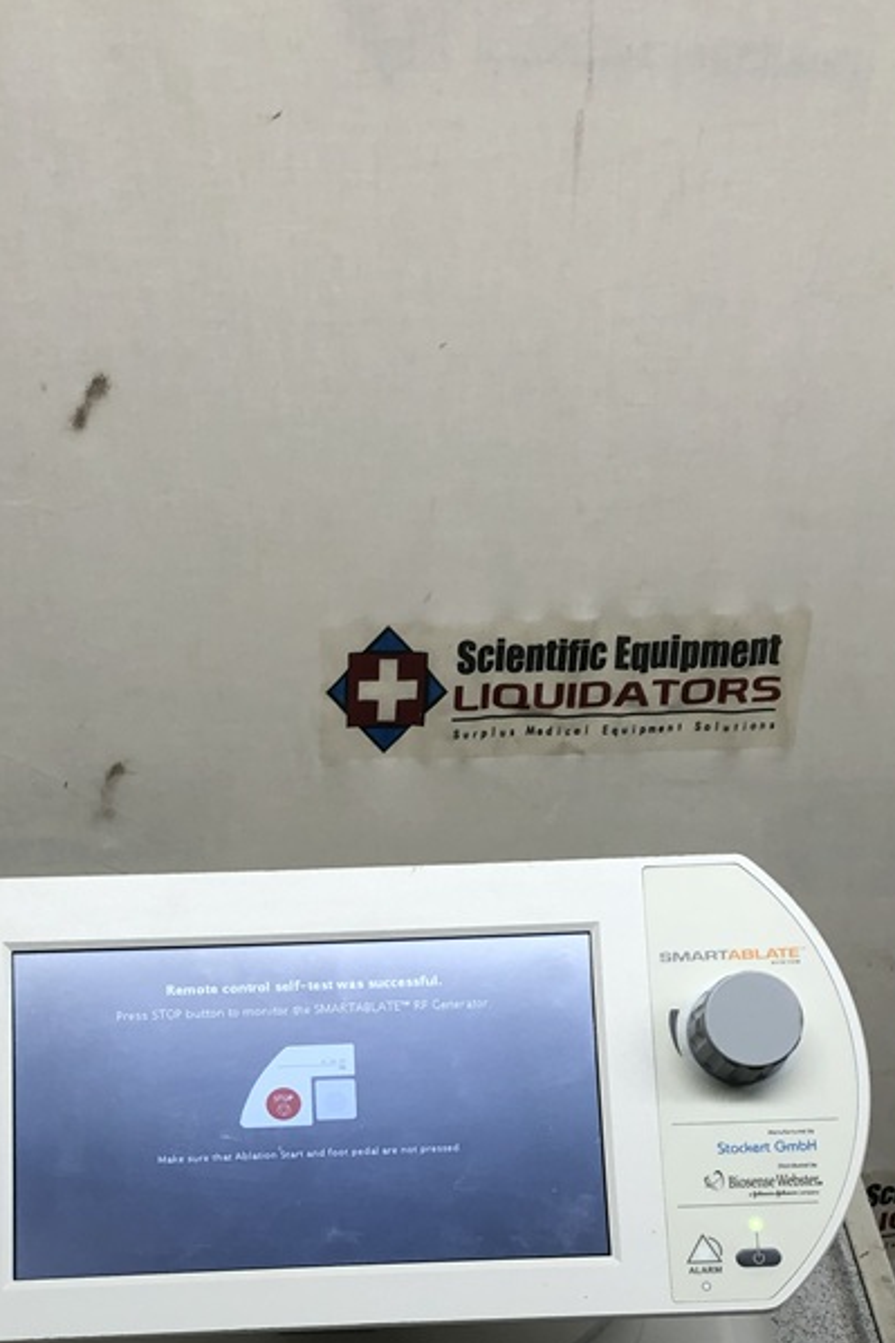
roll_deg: +0.5
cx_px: 377
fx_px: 1828
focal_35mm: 49
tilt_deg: -34.3
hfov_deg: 27.5
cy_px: 1126
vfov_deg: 38.4
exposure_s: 1/120
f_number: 1.8
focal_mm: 3.99
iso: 50
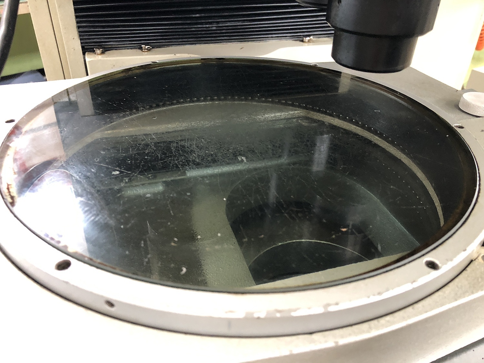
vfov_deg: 49.7
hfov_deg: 63.4
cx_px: 242
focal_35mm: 28
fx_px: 391
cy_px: 182
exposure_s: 1/17
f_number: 1.8
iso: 100
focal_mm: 3.99
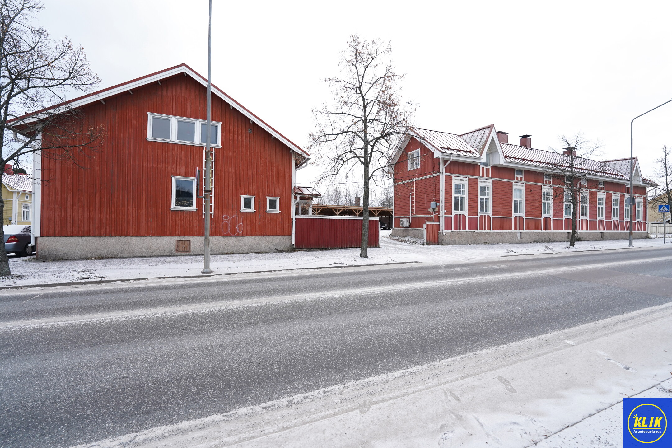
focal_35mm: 14
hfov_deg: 104.3
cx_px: 336
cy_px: 224
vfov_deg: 81.2
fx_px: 261
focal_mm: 14
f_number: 7.1
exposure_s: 1/30
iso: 500
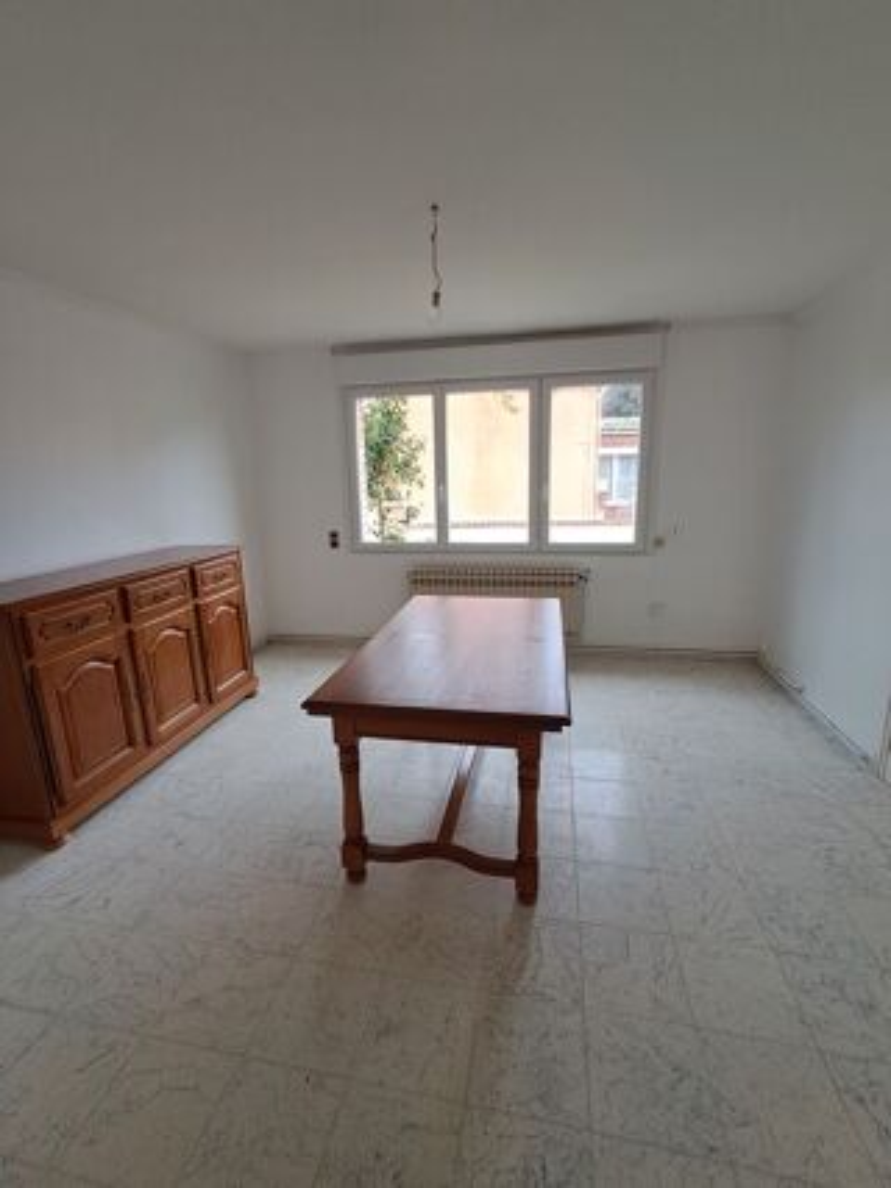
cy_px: 594
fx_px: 549
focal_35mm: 16
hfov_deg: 78.1
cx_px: 446
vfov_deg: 94.5
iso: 80
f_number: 2.2
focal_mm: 1.64
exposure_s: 1/40
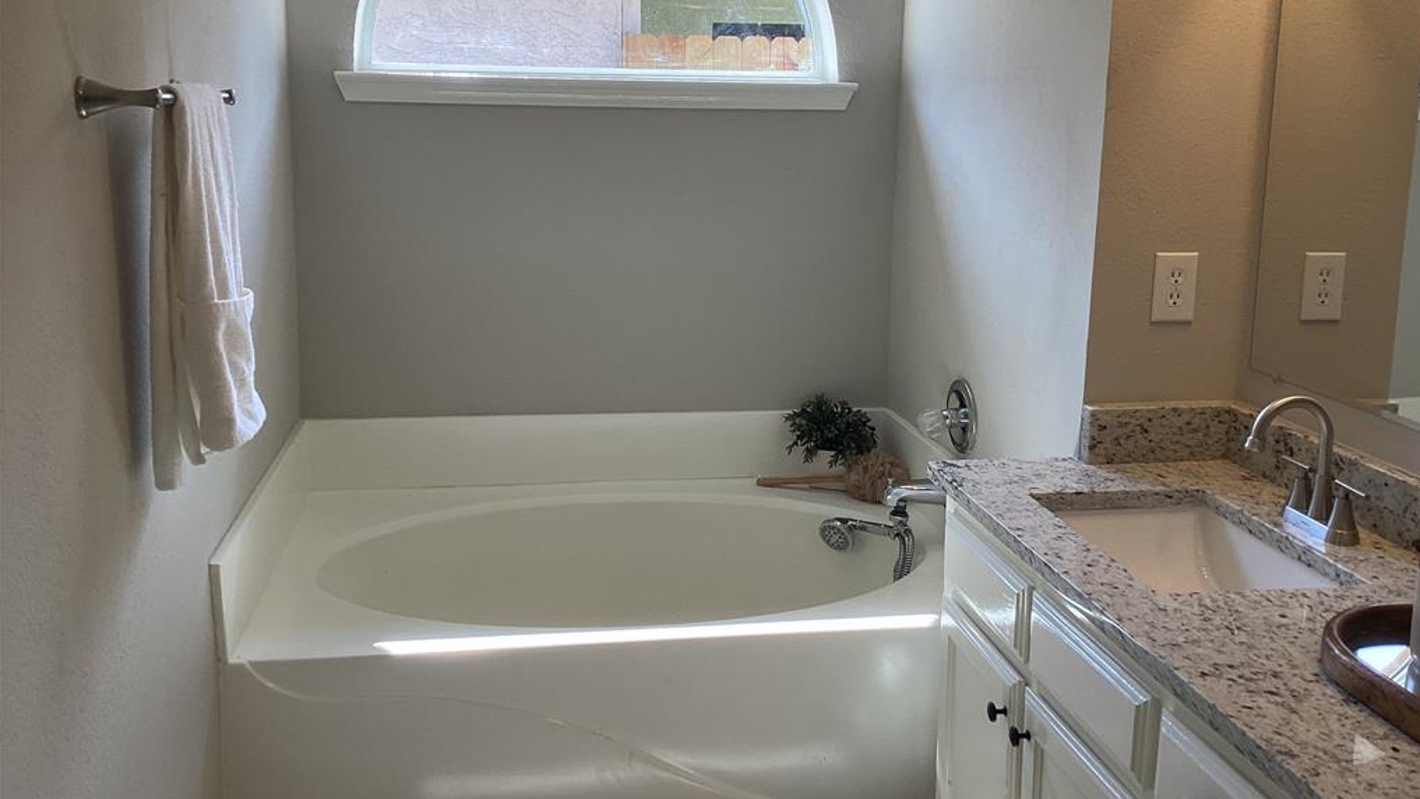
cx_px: 713
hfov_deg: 58.0
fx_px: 1280
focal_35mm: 34
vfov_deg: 34.5
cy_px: 318
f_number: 2.4
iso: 32
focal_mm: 3.3
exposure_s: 1/120
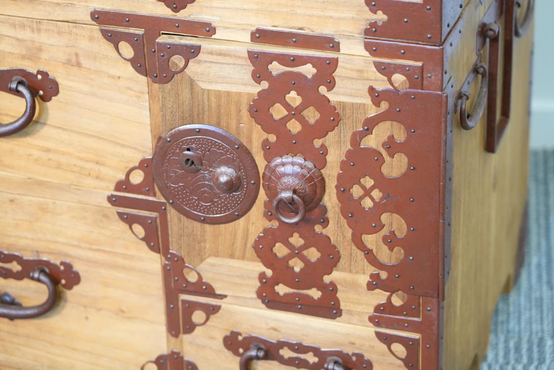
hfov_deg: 19.5
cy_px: 185
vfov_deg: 13.0
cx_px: 277
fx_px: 1616
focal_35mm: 105
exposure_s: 1/125
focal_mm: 105
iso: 5000
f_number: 4
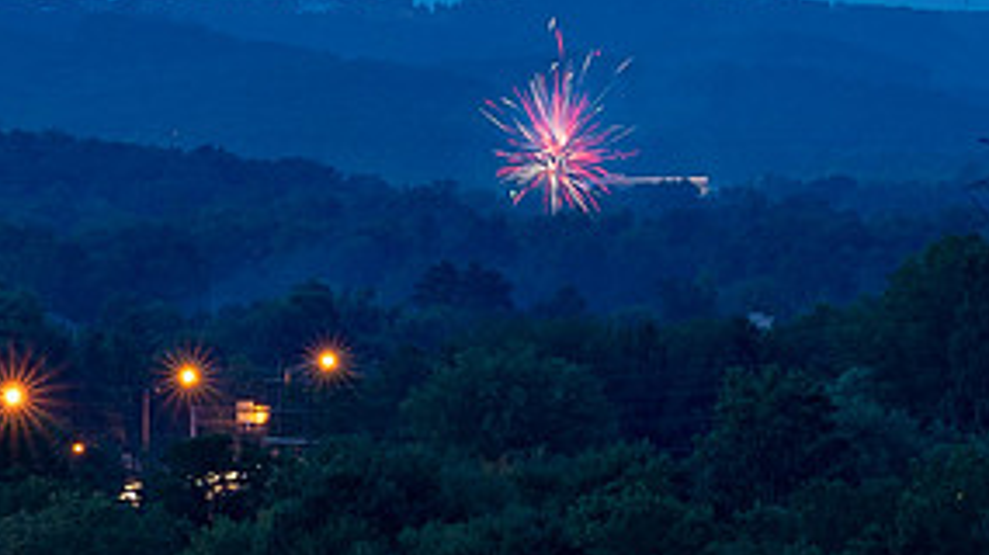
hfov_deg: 6.1
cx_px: -424
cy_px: 200
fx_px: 9174
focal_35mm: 350
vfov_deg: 3.5
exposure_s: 36
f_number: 14
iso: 100
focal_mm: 59
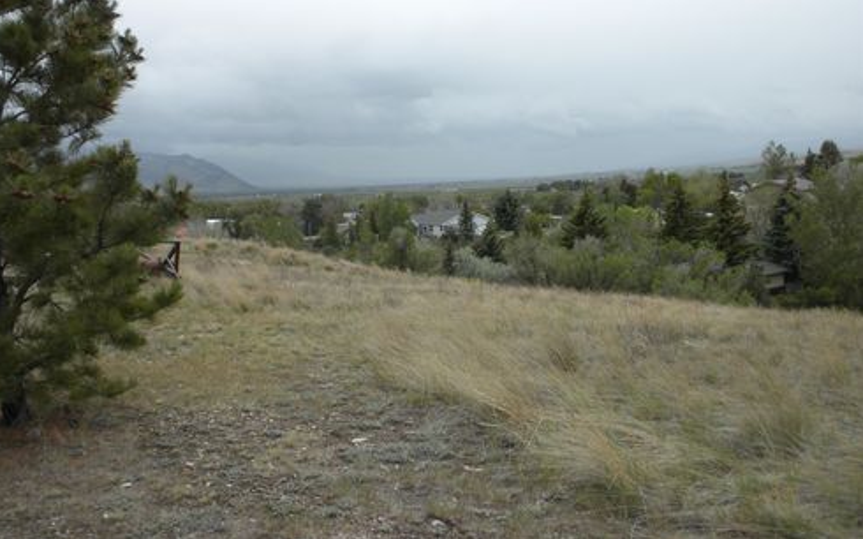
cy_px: 214
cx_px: 424
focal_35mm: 40
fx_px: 941
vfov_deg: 31.9
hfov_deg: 49.3
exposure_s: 1/99.4
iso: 64
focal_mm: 6.6
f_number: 10
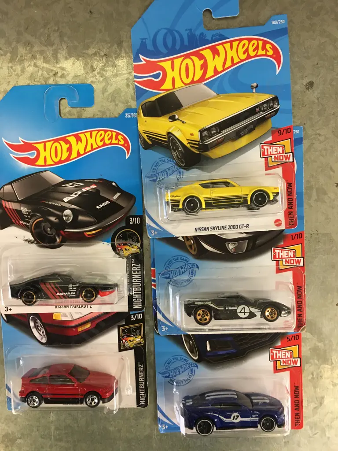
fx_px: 378
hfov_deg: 48.2
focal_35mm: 29
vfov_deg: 61.7
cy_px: 226
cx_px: 169
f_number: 2.2
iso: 100
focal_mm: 4.15
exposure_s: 1/17
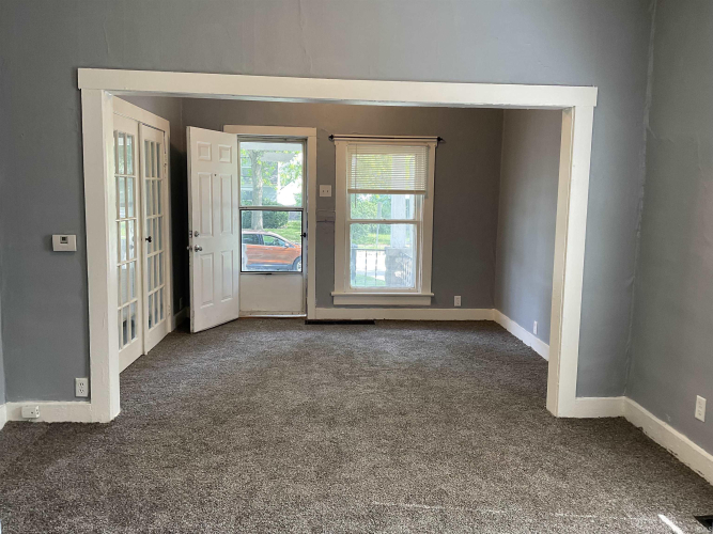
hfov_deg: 61.7
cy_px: 267
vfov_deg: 48.2
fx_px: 597
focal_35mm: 29
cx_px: 356
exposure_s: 1/60
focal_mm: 3
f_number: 1.8
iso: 40
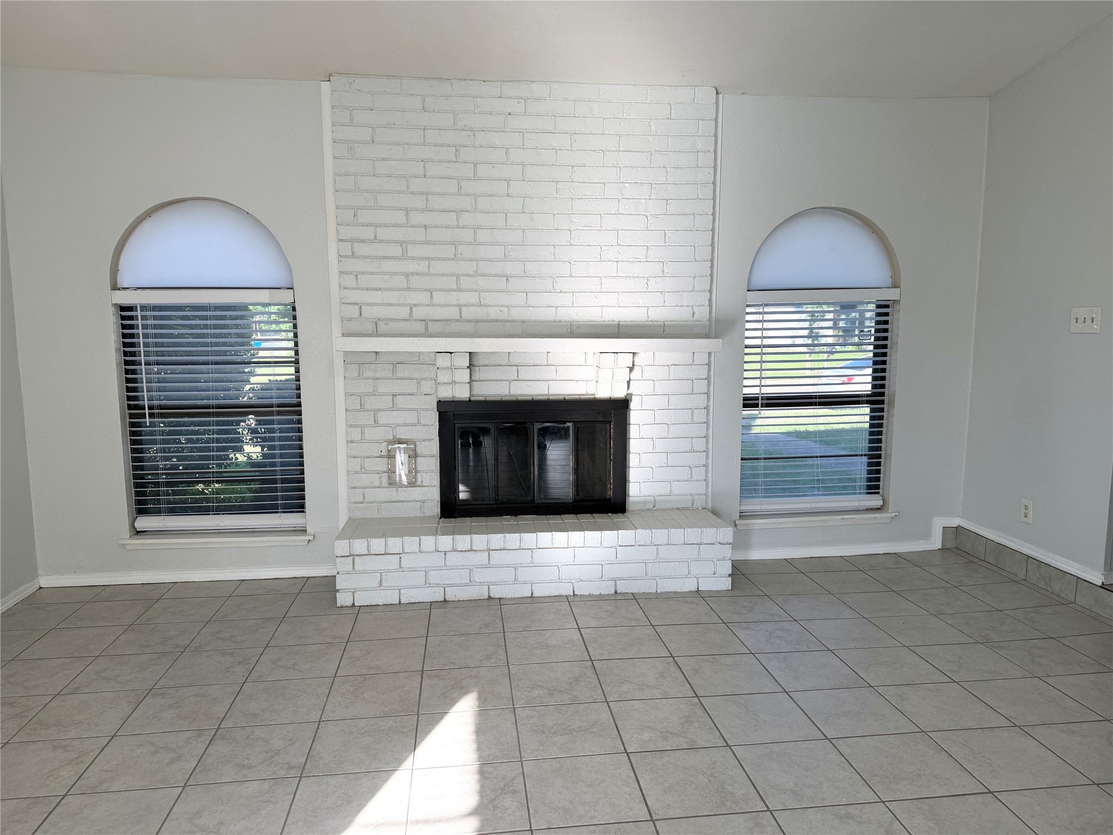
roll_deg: +0.7
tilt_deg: -8.2
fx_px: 772
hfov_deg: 71.6
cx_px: 556
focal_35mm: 24
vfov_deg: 56.8
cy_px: 418
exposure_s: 1/170
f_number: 1.78
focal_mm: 6.76
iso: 80
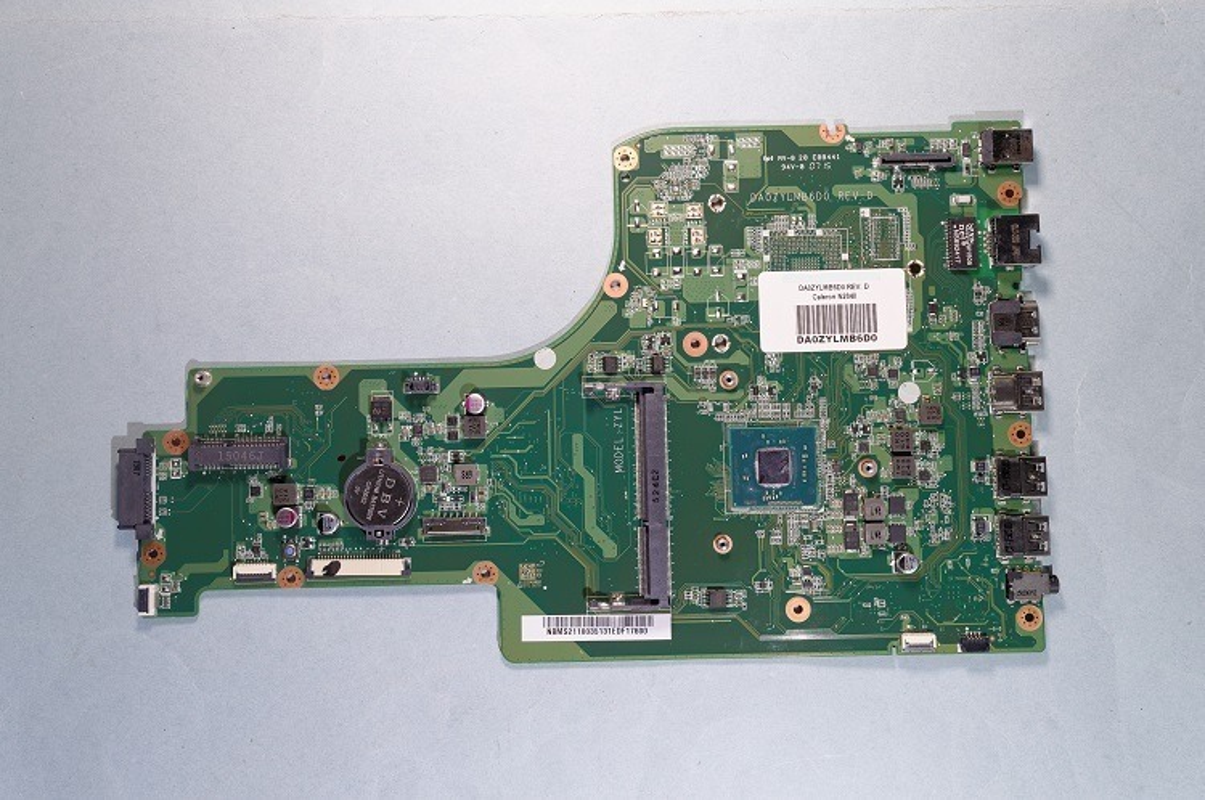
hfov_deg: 57.3
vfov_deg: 39.9
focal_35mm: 33
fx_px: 1103
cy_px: 400
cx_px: 602
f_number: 8
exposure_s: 1/5
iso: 100
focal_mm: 22
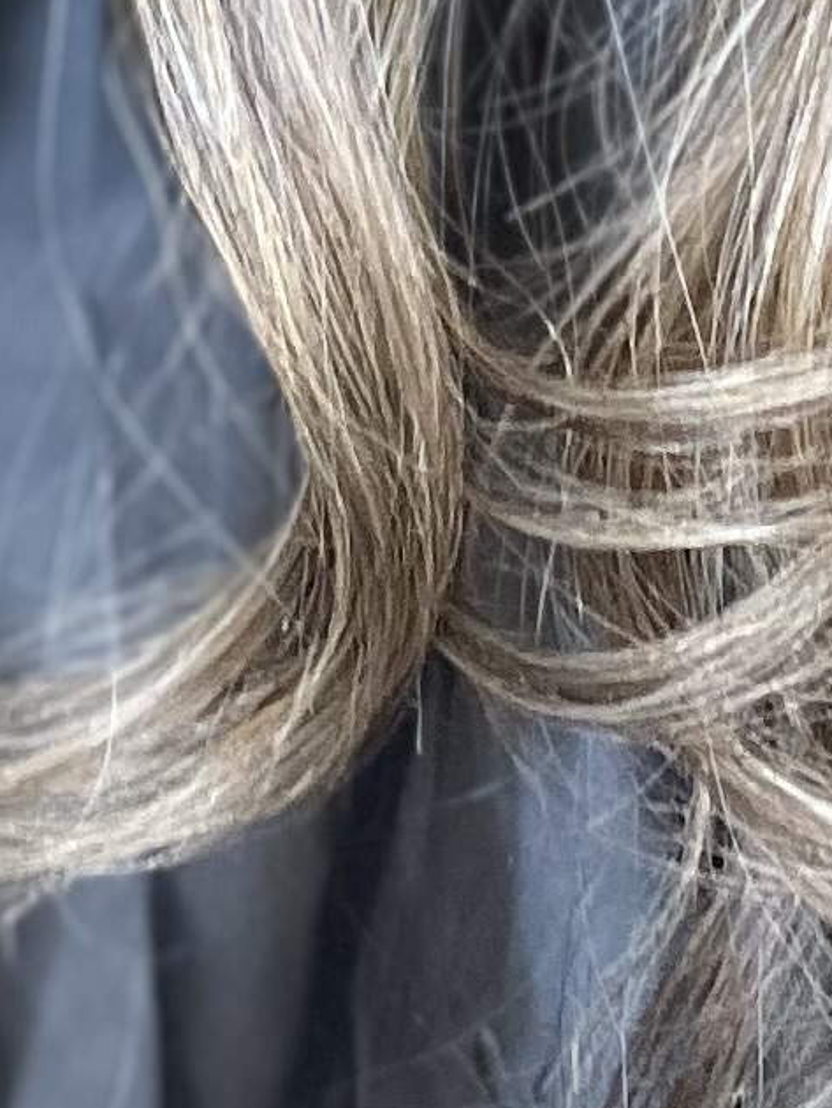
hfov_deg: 10.1
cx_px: 515
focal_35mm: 147
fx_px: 4708
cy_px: -1173
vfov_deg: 11.9
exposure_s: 1/60
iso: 100
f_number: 2.2
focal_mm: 2.71
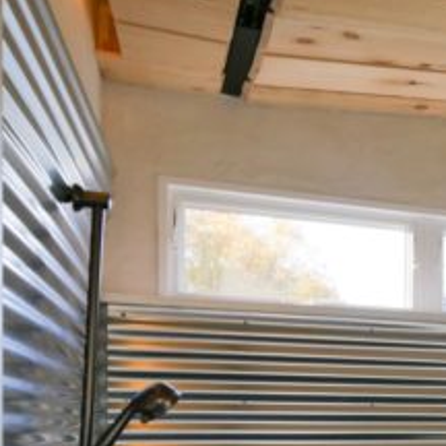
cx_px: 562
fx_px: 787
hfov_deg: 27.2
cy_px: 472
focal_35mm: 54
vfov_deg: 29.1
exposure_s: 1/125
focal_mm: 10
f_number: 4.5
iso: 200
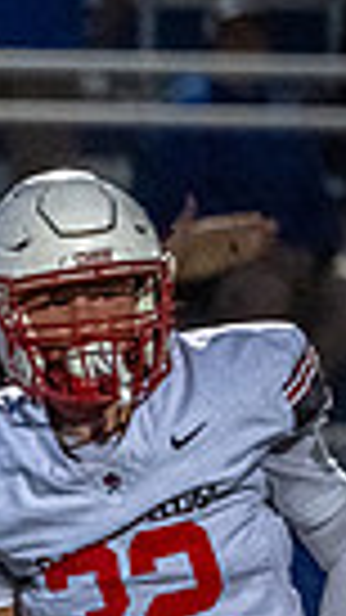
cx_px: -1124
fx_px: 27386
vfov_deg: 1.3
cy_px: 682
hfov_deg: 0.7
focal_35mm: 1678
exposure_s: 1/1250
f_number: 5.6
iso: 8000
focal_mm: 320
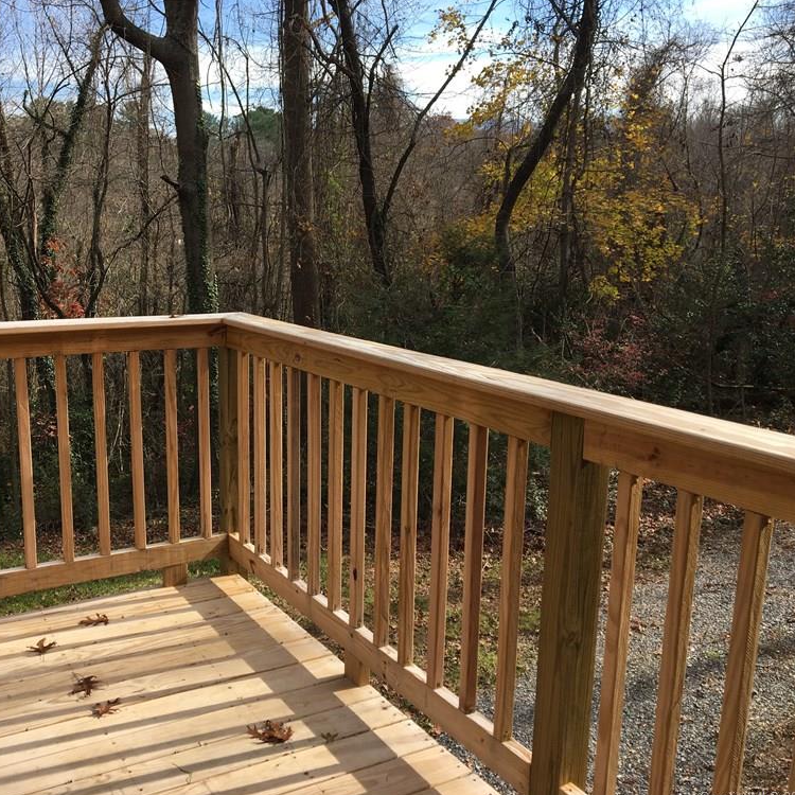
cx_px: 279
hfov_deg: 46.6
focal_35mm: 35
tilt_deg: -11.0
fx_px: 909
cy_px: 401
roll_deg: -0.1
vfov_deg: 47.2
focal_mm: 4.15
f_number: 2.2
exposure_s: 1/718
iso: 25
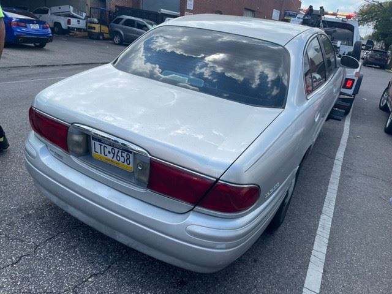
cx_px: 196
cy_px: 147
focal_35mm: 26
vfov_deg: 53.1
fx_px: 294
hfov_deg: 67.3
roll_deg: -3.8
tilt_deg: -16.9
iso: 32
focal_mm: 4.2
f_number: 1.6
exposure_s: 1/2020
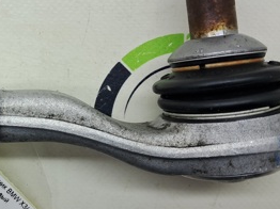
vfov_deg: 22.2
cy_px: 98
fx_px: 533
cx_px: 11
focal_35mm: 66
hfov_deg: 27.9
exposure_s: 1/50
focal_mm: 4
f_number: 1.8
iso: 50
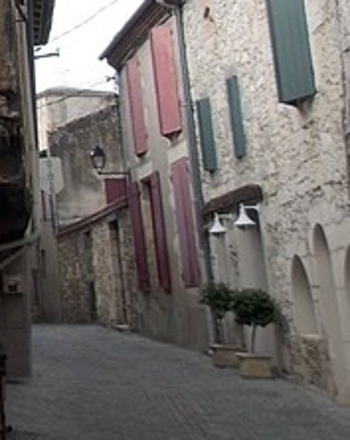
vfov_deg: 23.2
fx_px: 1051
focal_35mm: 81
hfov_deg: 15.7
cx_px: -310
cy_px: 83
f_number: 3.1
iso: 80
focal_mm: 4
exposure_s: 1/250
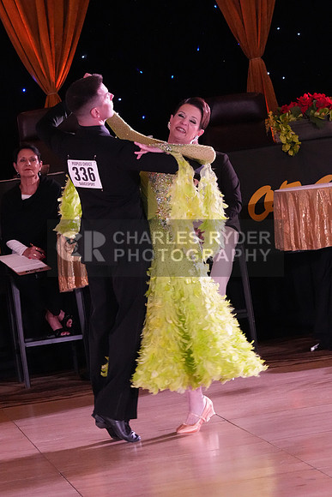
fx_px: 2170
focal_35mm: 157
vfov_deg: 13.1
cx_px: 166
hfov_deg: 8.7
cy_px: 248
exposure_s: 1/250
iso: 8000
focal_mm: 105
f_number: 7.1
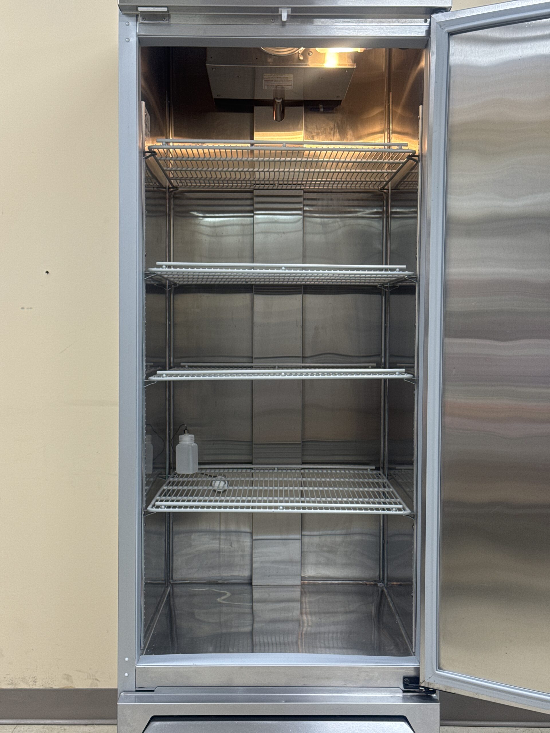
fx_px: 1017
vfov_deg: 39.7
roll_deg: -0.1
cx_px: 275
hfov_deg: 30.3
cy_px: 366
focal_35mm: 48
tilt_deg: -2.8
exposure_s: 1/60
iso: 64
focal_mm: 6.76
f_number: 1.78
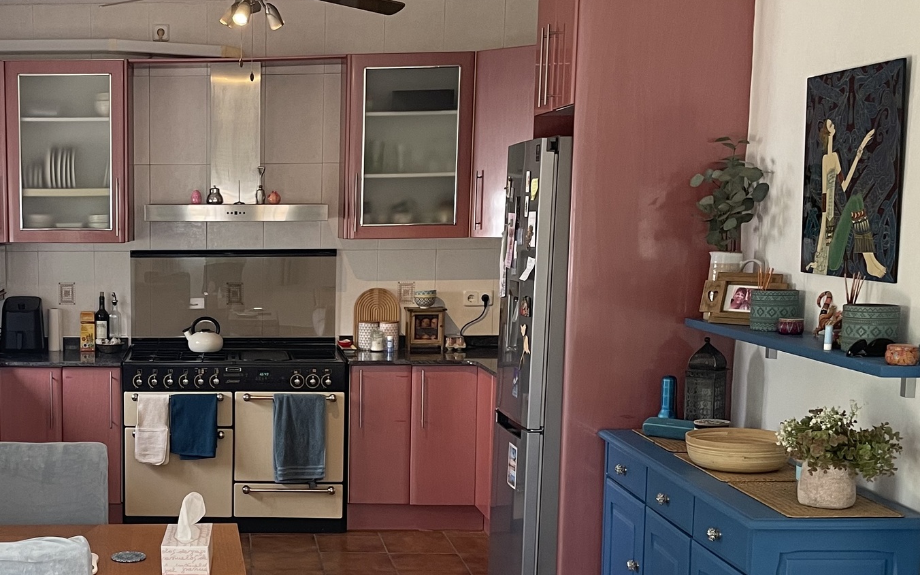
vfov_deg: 24.2
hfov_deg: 36.6
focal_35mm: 53
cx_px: 161
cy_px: 426
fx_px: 1329
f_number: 1.6
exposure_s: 1/99
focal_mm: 4.2
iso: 125
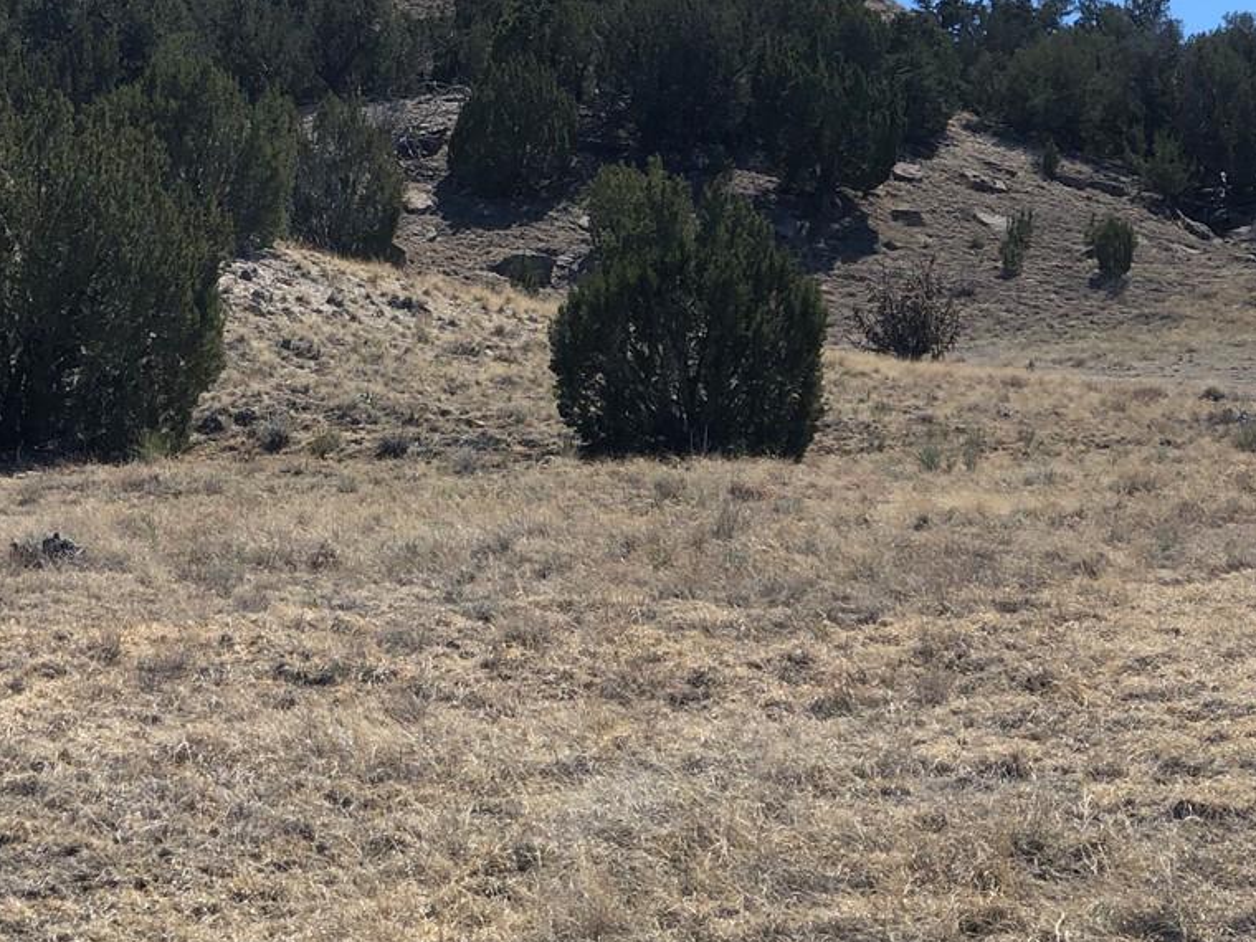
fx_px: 4354
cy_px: 116
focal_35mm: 120
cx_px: 233
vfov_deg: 12.3
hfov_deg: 16.3
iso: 20
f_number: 2.8
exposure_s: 1/857
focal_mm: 6.6
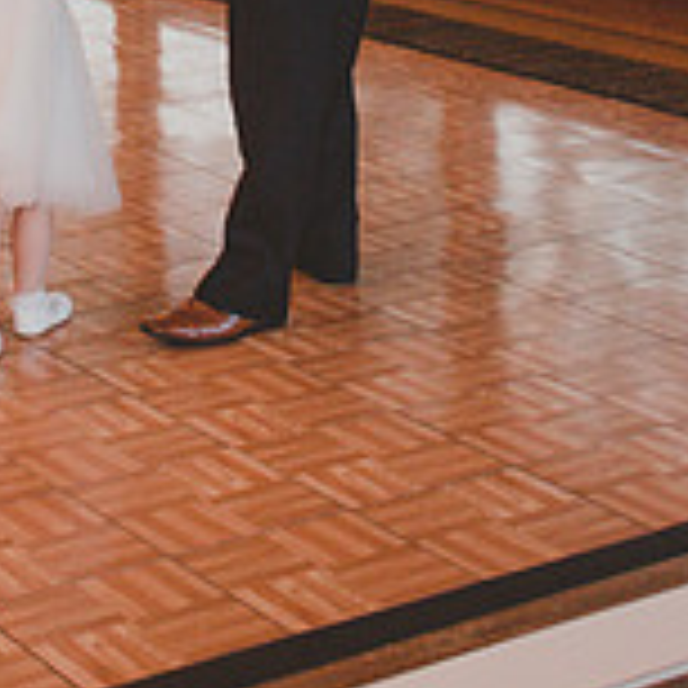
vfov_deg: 15.2
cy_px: -234
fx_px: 2451
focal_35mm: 109
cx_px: 112
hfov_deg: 15.8
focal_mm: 29
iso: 3600
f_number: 4.2
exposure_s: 1/60
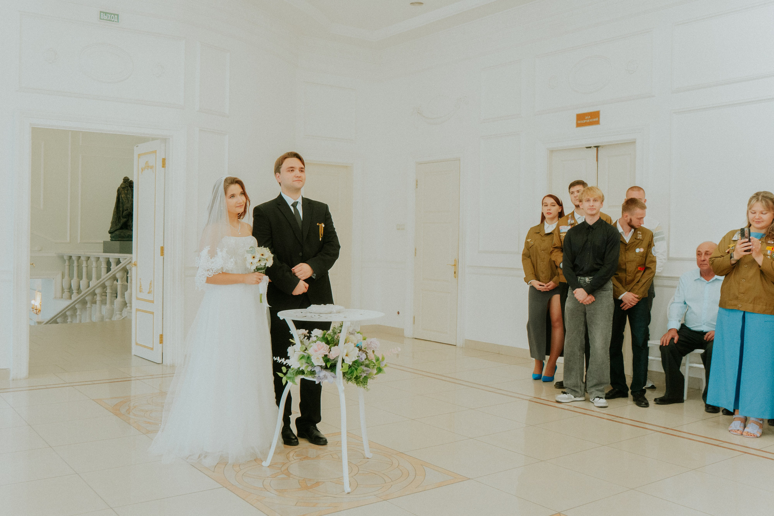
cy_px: 245
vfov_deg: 40.0
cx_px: 331
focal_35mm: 33
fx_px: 708
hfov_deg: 57.1
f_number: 4
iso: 1000
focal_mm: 19
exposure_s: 1/125
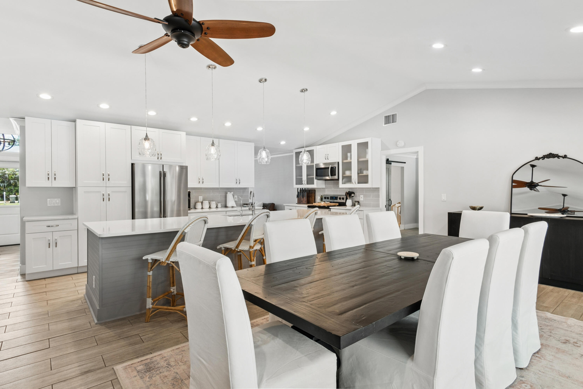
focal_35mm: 18
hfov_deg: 90.0
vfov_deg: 67.4
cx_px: 292
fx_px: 291
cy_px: 194
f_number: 9
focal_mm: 12
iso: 200
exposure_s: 1/13
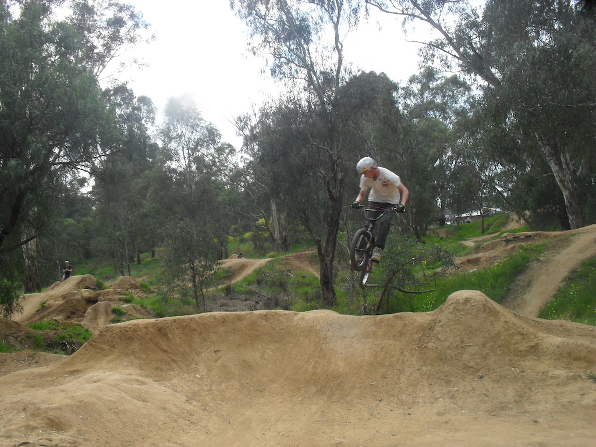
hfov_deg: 52.6
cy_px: 224
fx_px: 603
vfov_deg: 40.7
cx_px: 298
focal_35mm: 35
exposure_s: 1/90
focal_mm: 6.3
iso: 100
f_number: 8.4
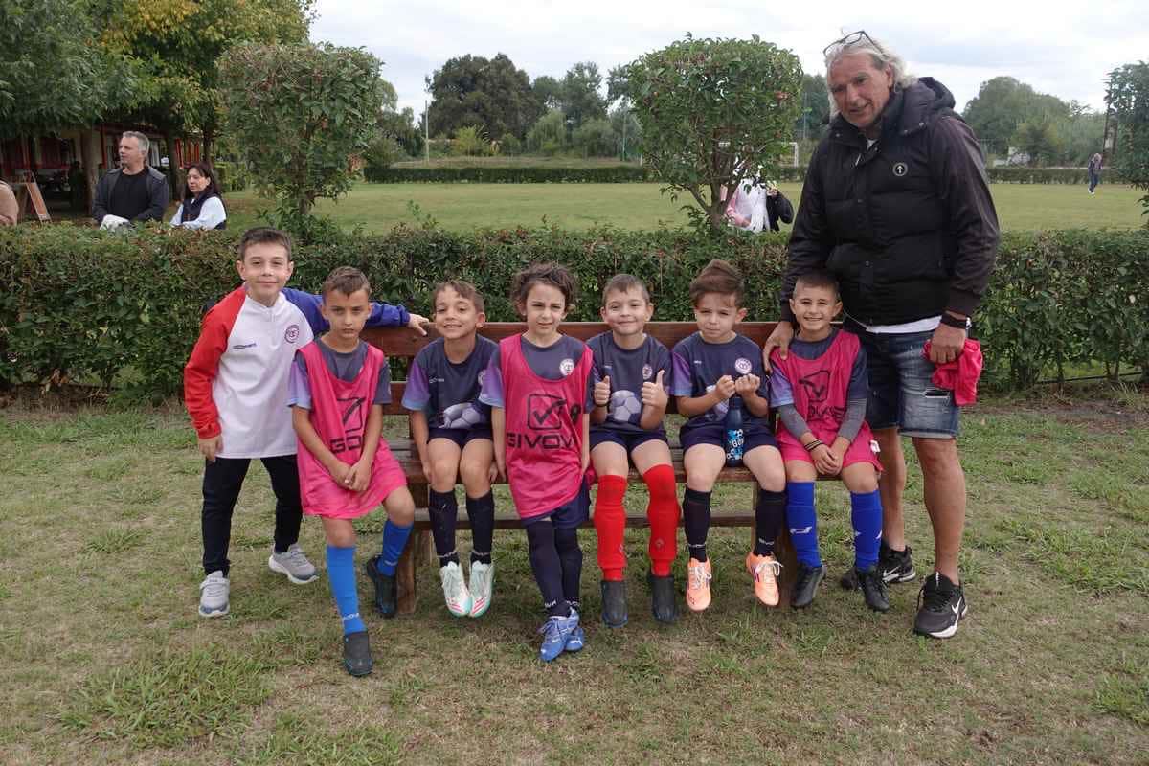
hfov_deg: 60.3
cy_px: 383
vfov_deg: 42.3
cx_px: 574
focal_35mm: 31
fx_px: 989
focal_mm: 12.04
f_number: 2.8
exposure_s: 1/500
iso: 125
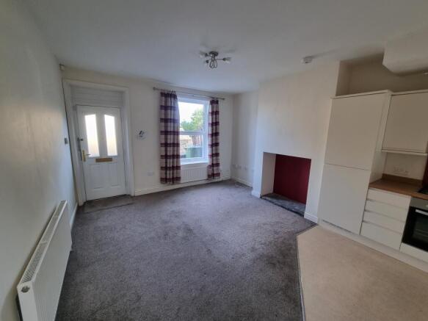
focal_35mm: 13
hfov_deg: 106.2
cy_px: 160
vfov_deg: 89.9
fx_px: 161
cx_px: 214
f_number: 2.2
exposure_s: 1/50
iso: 125
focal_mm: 2.2
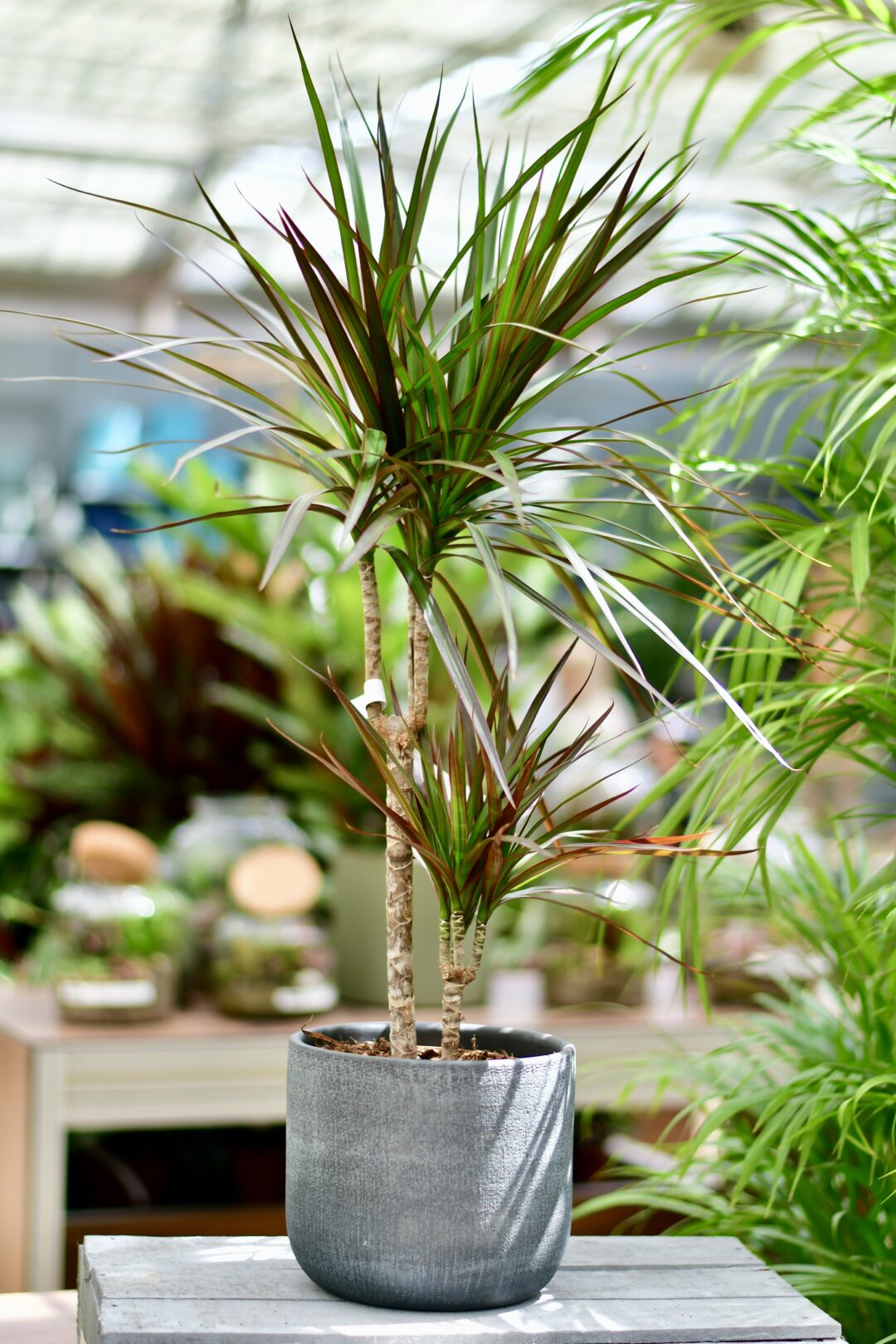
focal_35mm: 75
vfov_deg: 27.0
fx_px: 2800
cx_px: 448
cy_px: 672
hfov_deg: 18.2
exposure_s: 1/640
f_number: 1.8
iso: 320
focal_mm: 50
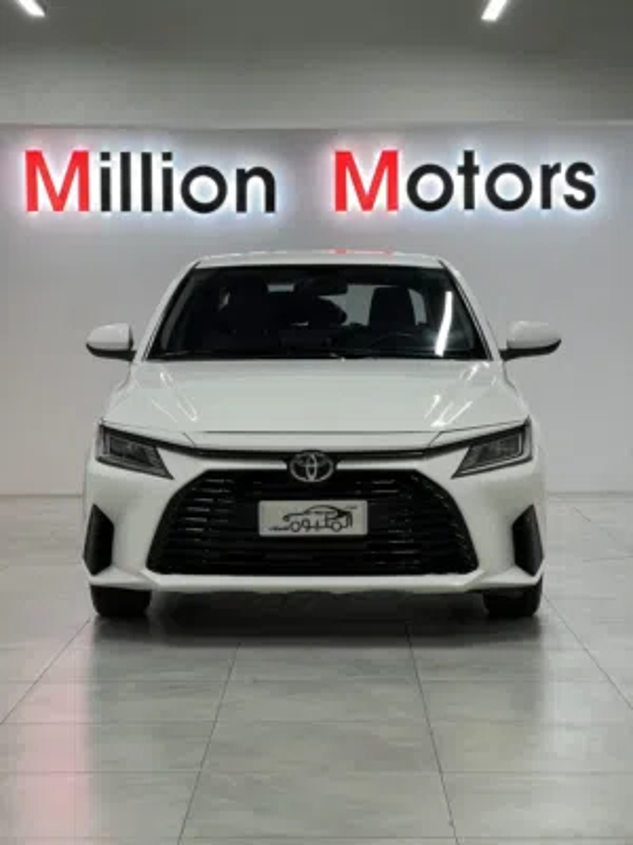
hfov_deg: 19.1
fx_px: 1877
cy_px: 422
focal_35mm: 77
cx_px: 316
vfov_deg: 25.3
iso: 250
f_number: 2.8
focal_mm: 9
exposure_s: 1/50
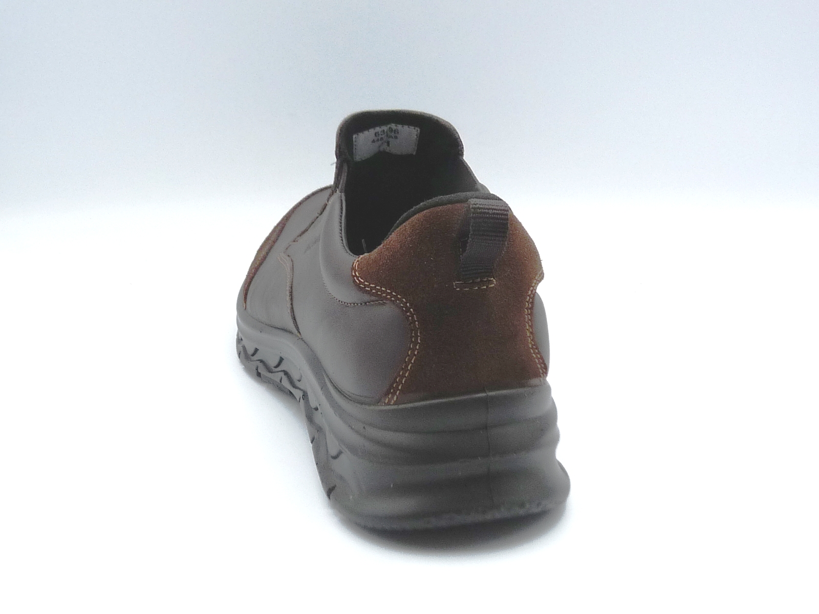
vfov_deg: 29.7
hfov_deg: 38.9
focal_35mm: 49
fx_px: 1159
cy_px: 307
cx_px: 410
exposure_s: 1/200
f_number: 4.5
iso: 100
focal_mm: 4.8
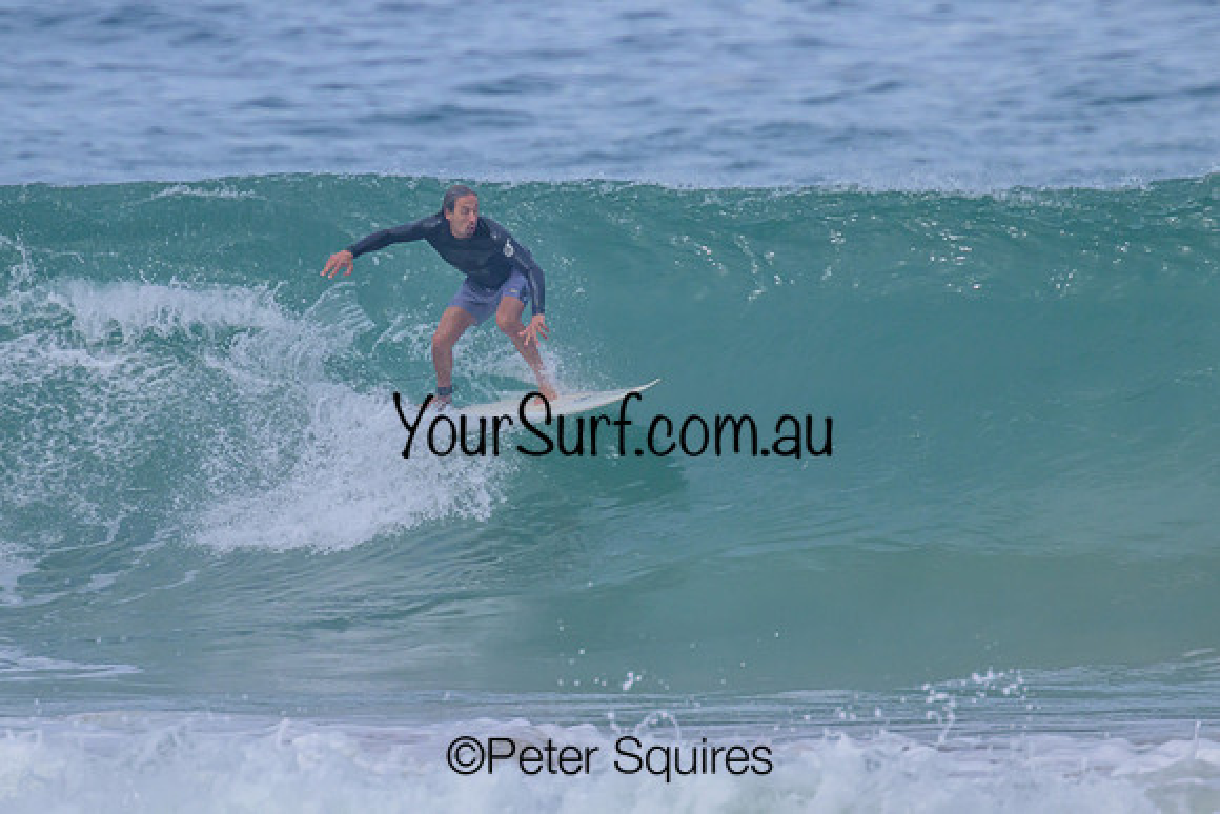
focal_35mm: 1077
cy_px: 289
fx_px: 36494
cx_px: 519
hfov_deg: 1.9
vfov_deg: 1.3
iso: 720
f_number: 11
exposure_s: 1/2000
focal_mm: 800
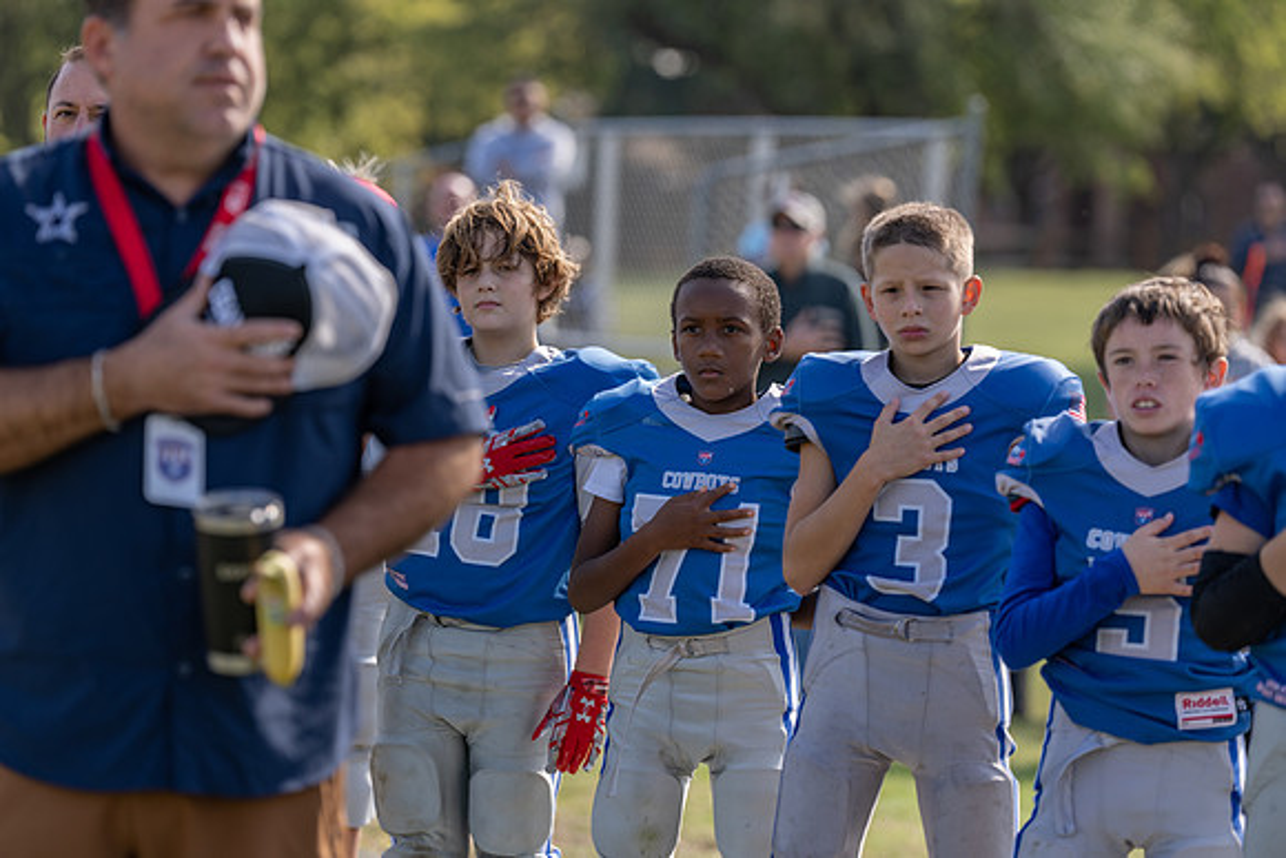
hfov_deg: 12.5
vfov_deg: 8.4
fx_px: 5860
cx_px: 643
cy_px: 429
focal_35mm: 164
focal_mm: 164
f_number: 3.5
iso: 100
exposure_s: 1/500
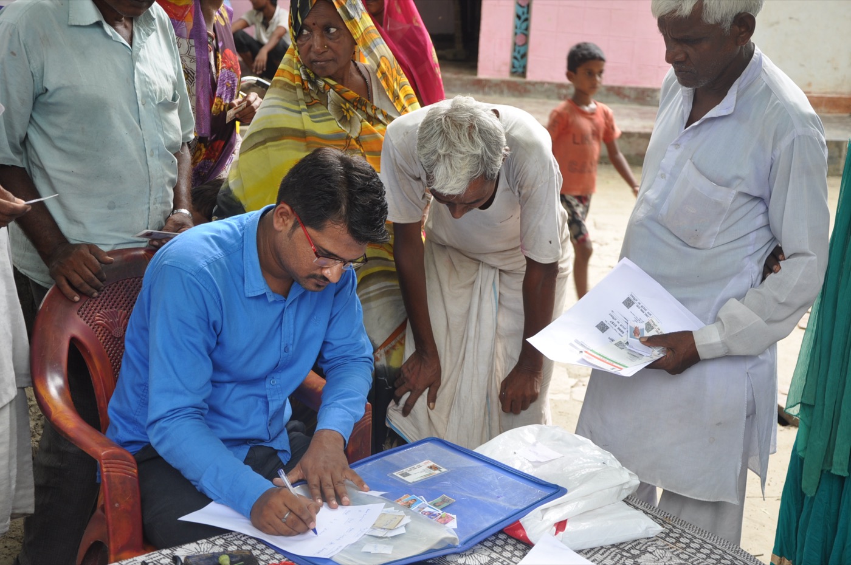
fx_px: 1417
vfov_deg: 22.6
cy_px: 282
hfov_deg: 33.4
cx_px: 426
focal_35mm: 60
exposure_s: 1/80
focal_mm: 40
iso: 200
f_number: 5.6
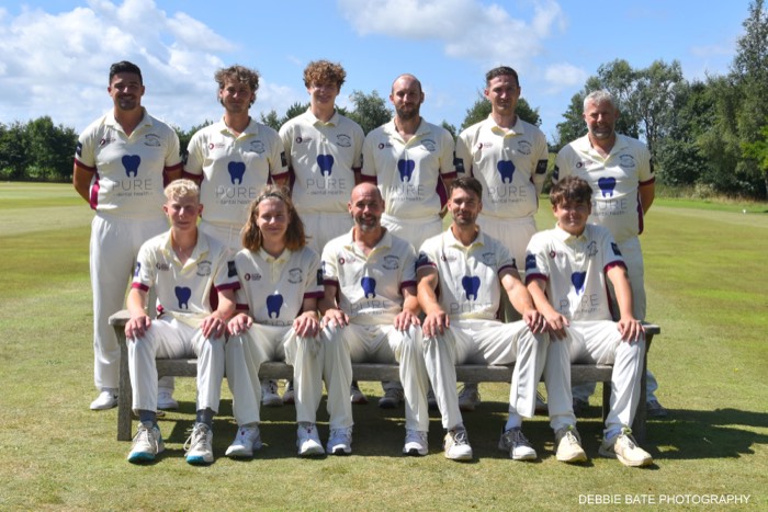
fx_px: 832
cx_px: 384
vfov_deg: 34.2
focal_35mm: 39
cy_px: 256
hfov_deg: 49.5
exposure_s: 1/400
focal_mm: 26
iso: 200
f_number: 10
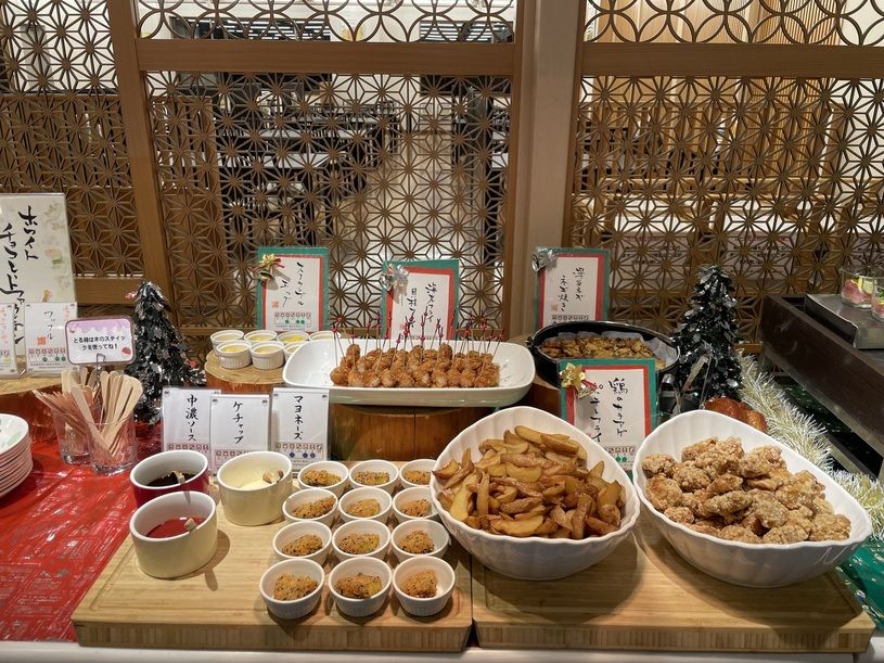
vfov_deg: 53.1
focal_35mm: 26
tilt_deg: -20.3
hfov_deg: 67.3
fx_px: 664
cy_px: 332
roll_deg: -0.5
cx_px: 442
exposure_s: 1/100
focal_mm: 4.2
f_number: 1.6
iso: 64
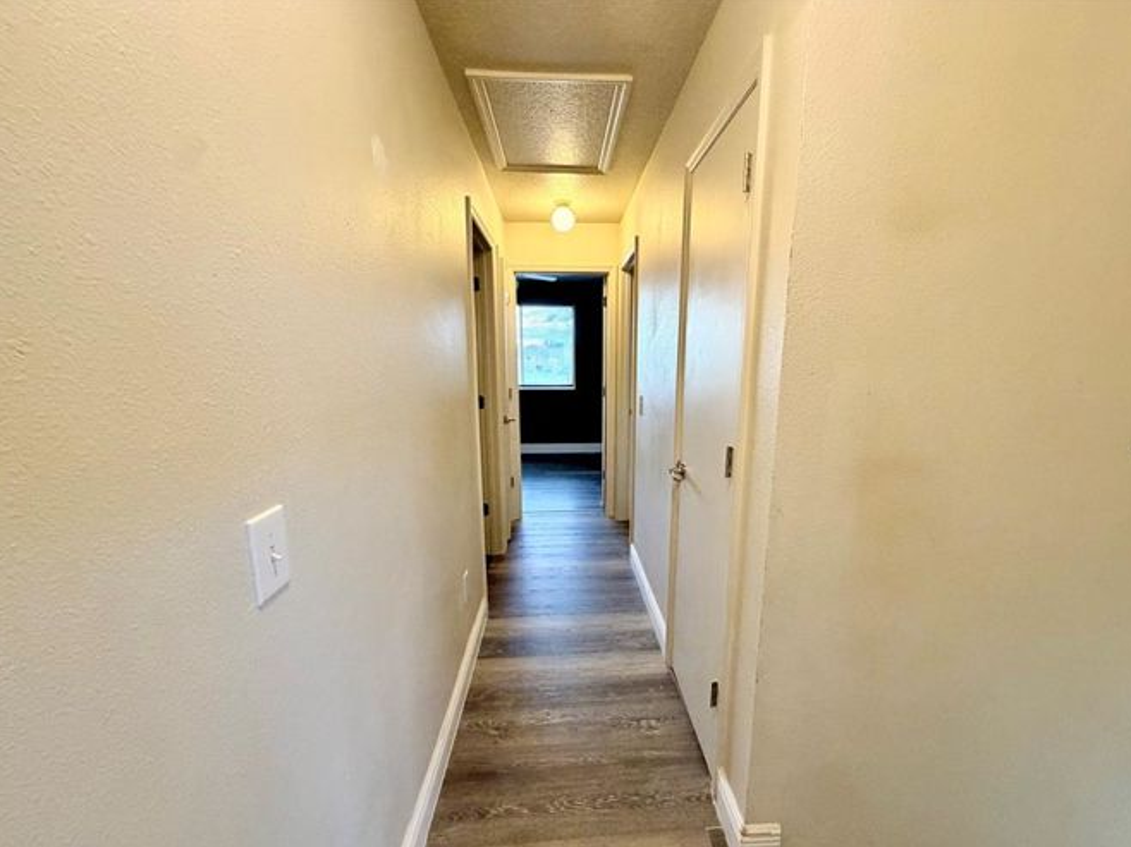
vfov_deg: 81.6
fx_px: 490
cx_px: 592
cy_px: 450
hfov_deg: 98.1
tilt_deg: -10.6
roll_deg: +0.0
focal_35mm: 15
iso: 320
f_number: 2.2
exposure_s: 1/60
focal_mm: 2.22
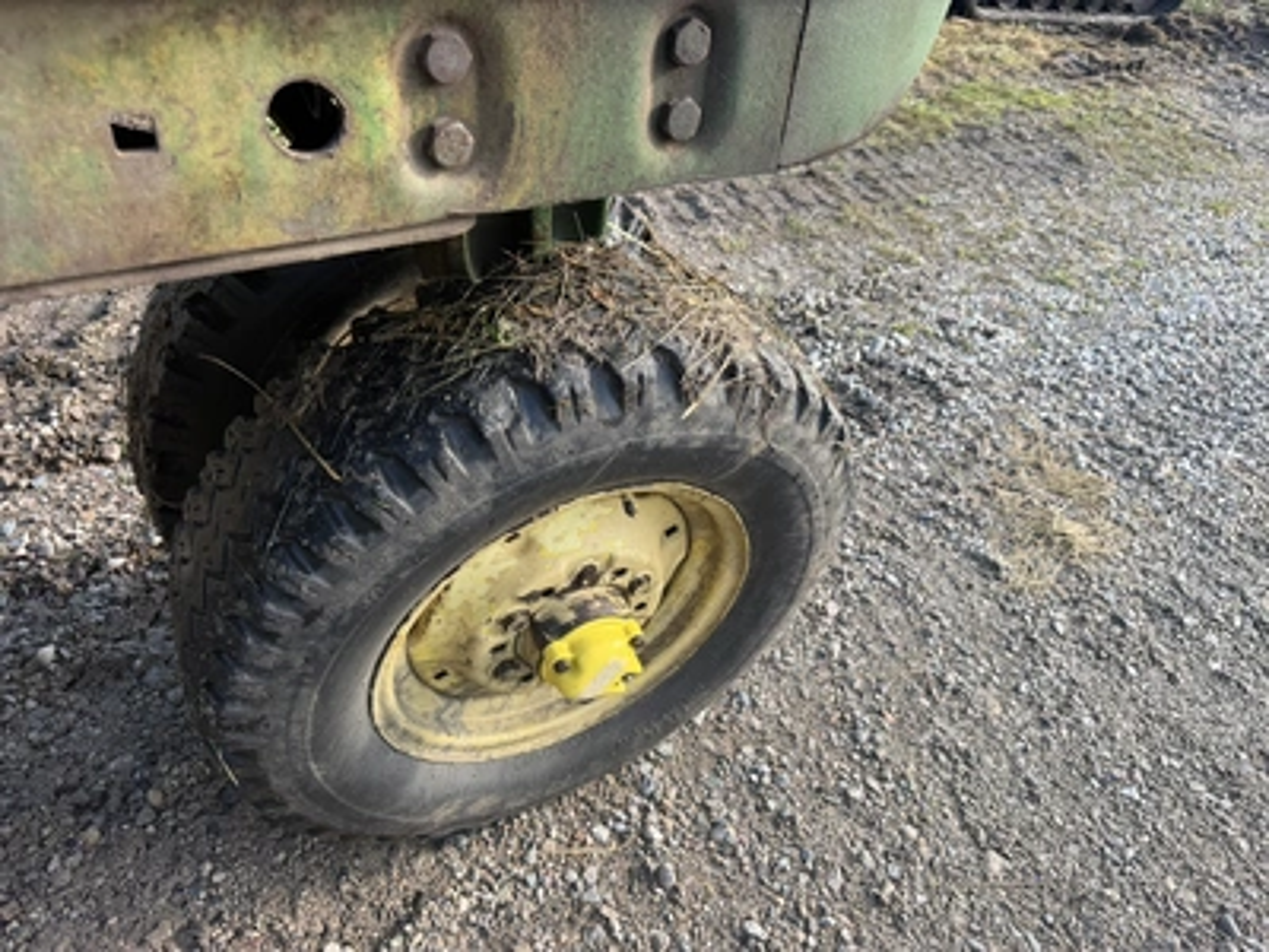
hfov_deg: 71.6
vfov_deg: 56.8
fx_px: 880
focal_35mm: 24
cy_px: 476
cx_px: 634
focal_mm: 6.76
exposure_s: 1/443
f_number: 1.78
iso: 80
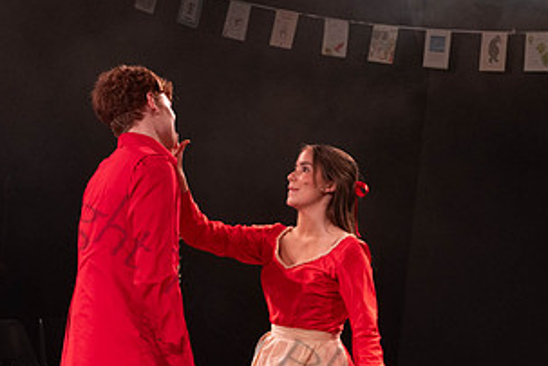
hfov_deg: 15.3
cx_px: 271
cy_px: 345
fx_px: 2040
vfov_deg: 10.2
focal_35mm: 134
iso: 1250
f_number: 6.3
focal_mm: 70
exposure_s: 1/60
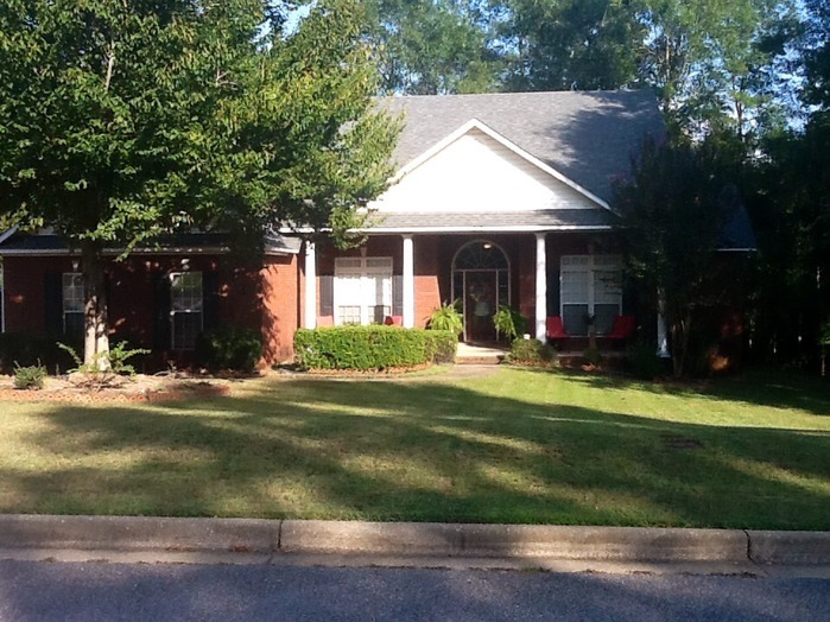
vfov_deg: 32.9
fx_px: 1055
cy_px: 311
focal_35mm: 44
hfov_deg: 43.0
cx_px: 415
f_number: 2.4
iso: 40
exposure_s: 1/486
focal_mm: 2.03
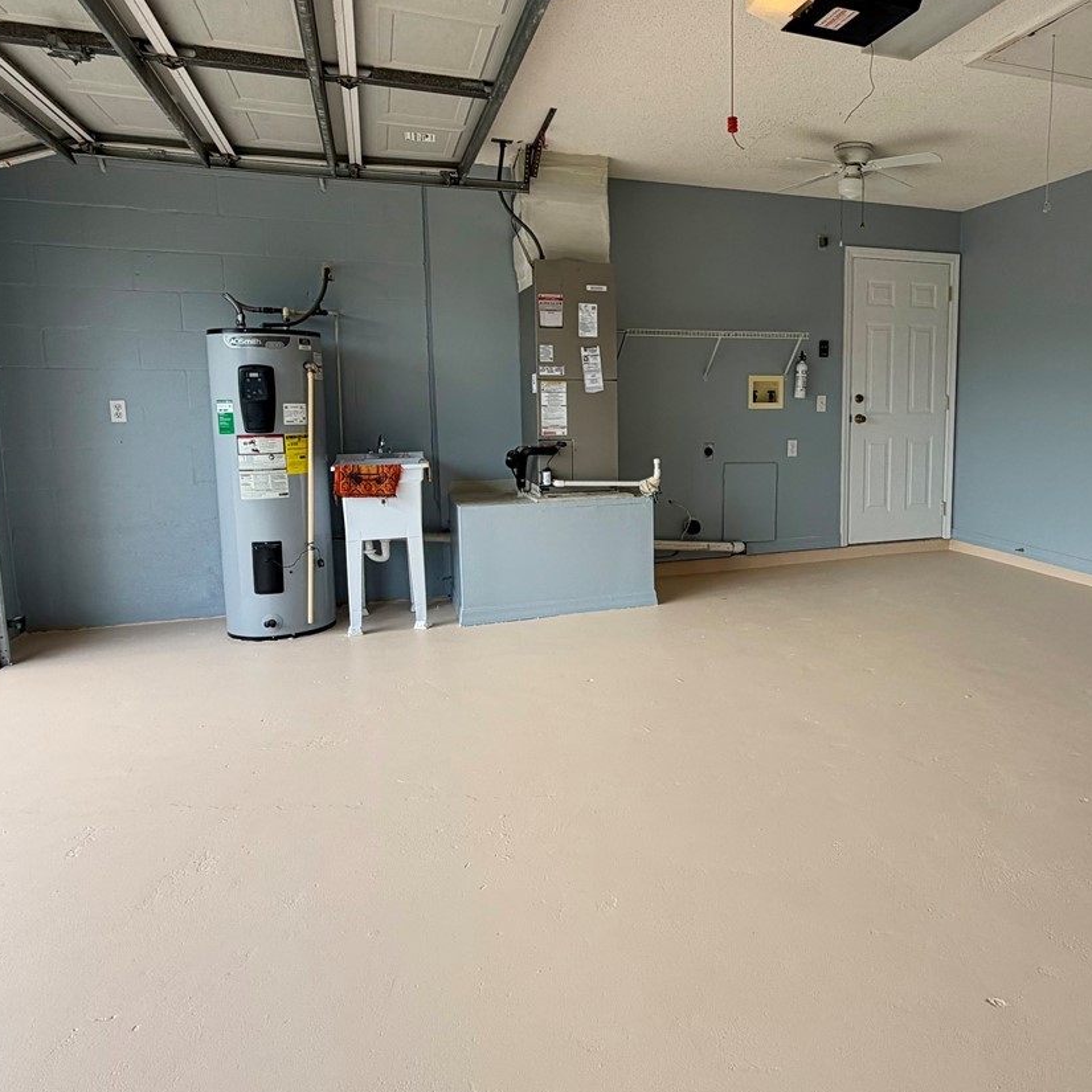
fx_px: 857
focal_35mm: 24
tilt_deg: -6.1
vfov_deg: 64.9
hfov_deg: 63.4
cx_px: 727
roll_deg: -0.2
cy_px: 487
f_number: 2.2
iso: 50
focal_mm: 2.22
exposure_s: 1/502
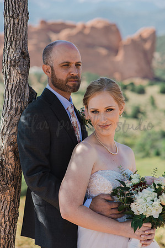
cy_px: 124
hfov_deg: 16.0
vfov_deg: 23.9
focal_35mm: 85
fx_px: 586
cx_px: 82
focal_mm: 85
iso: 100
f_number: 3.2
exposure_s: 1/500
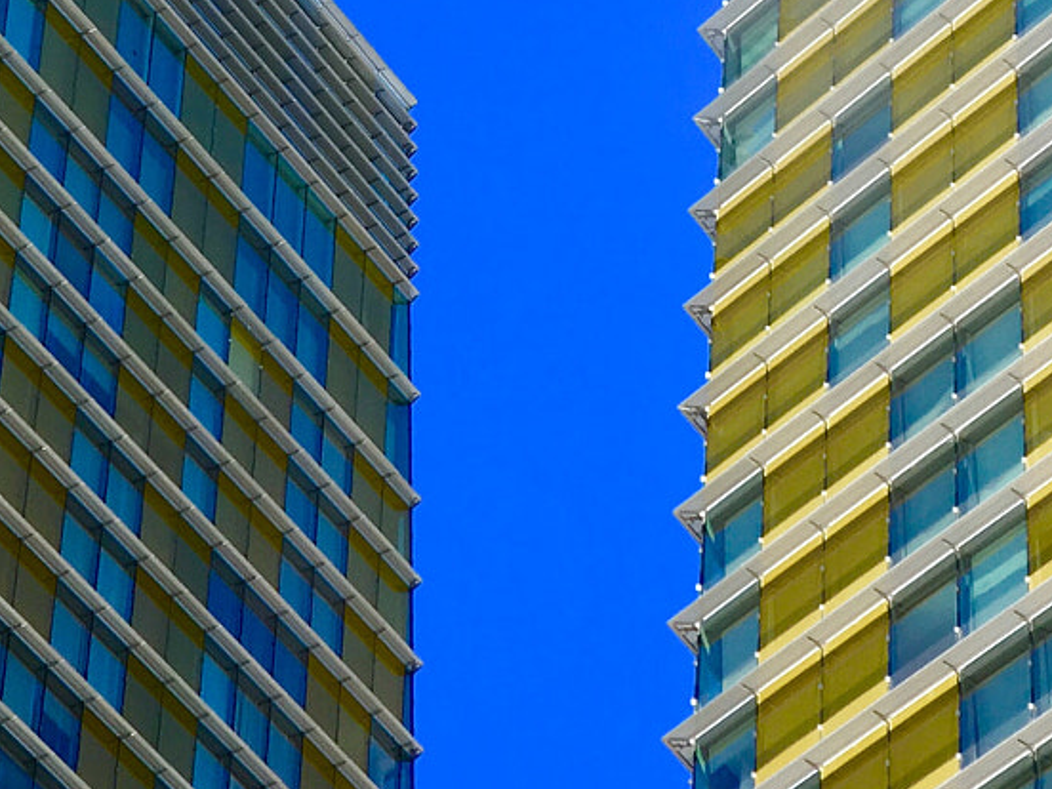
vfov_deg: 17.2
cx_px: 574
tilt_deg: +45.2
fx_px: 2553
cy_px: 19
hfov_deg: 23.3
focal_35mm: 84
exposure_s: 1/463
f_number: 2.2
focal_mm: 4.15
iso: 25
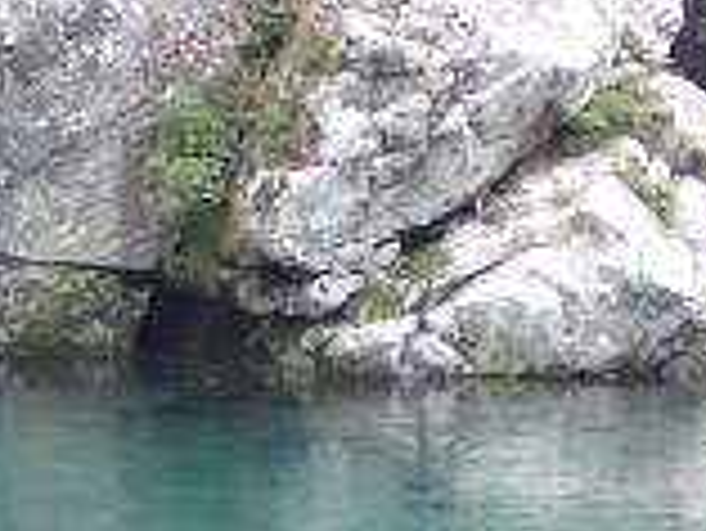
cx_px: 126
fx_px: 4164
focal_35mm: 204
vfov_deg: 7.2
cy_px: -180
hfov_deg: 9.7
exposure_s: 1/100
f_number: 3.2
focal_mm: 9
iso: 125
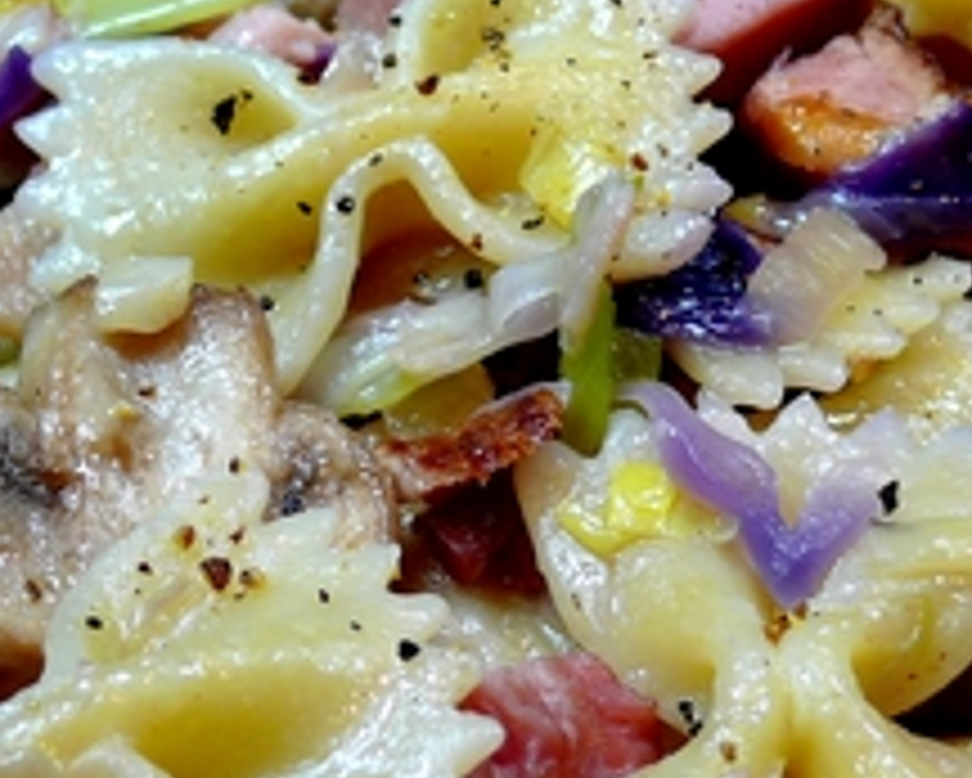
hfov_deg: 21.0
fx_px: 2619
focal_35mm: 91
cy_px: 191
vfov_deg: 16.8
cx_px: 470
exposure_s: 1/60
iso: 100
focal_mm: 7.4
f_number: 2.8
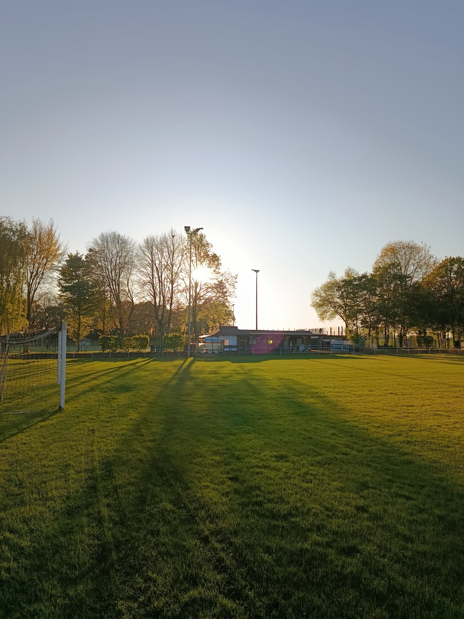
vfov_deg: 71.6
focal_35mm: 24
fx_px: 429
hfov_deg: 56.8
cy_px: 310
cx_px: 232
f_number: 1.7
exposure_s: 1/522
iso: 51
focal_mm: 5.24
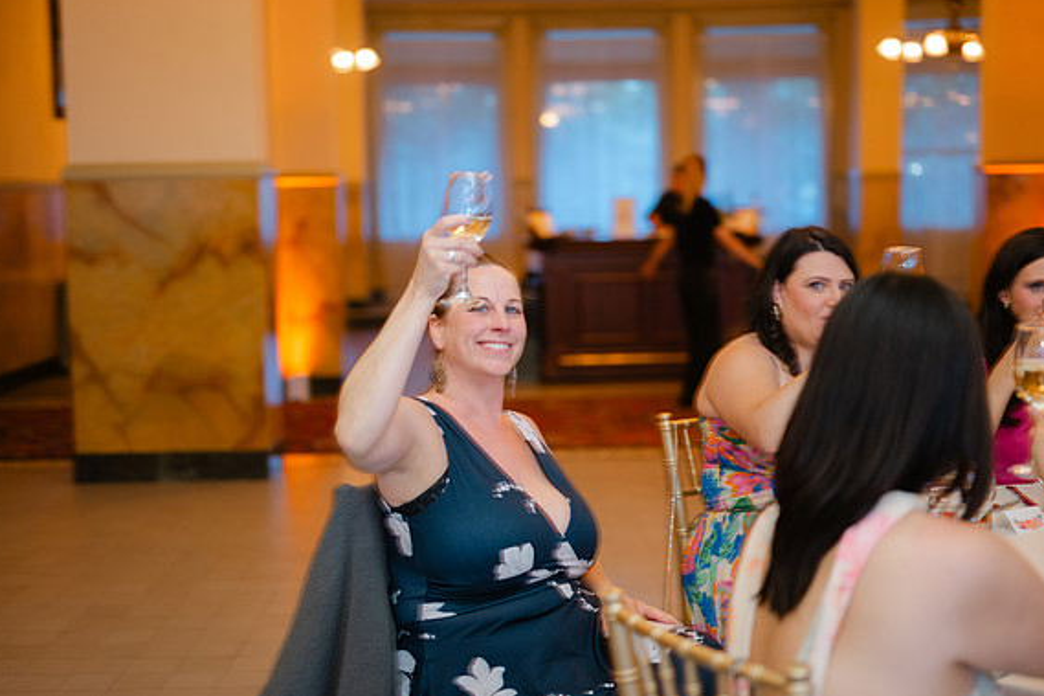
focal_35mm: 51
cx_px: 519
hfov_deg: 38.9
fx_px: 1478
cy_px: 344
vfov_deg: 26.5
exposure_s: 1/100
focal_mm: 50
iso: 320
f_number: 1.8
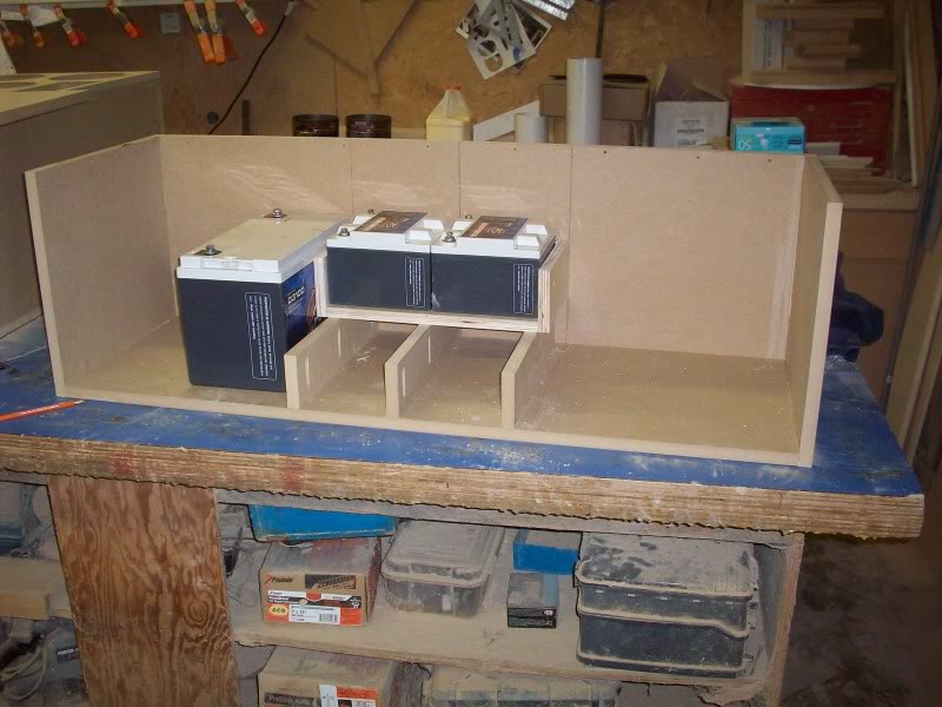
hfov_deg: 50.1
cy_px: 354
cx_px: 471
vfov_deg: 38.7
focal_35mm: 37
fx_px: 1007
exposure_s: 1/64
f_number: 2.8
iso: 200
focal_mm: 6.2
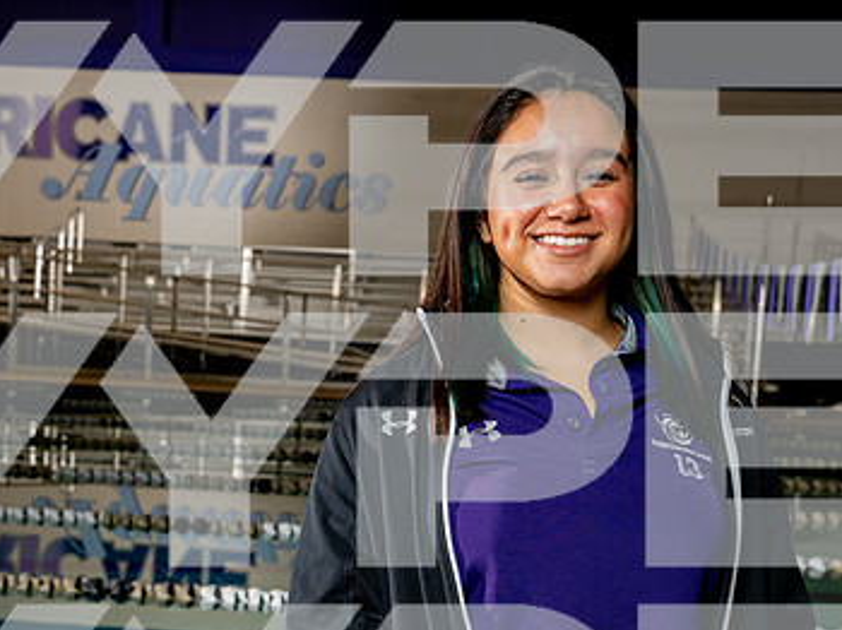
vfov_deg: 19.5
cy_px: 441
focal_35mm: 75
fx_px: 1823
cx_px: 310
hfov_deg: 25.9
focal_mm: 47
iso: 400
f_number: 8
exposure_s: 1/250
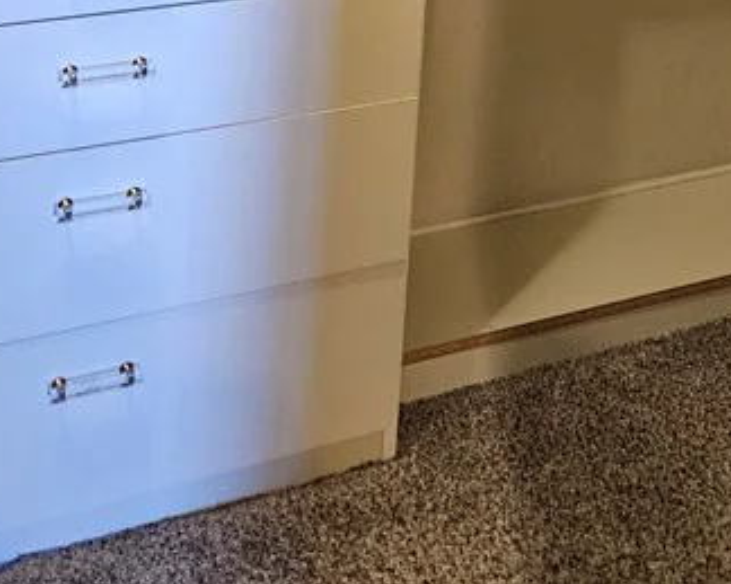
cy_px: -399
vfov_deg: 18.1
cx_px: 616
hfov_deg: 26.1
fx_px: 1536
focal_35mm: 71
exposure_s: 1/40
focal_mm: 5.4
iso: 640
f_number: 1.8
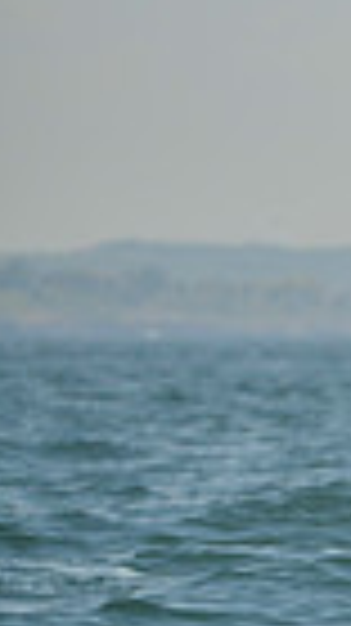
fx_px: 20223
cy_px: 421
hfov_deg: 1.0
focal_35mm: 1220
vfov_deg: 1.8
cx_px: 1296
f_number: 6.3
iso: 280
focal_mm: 280
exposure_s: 1/1250
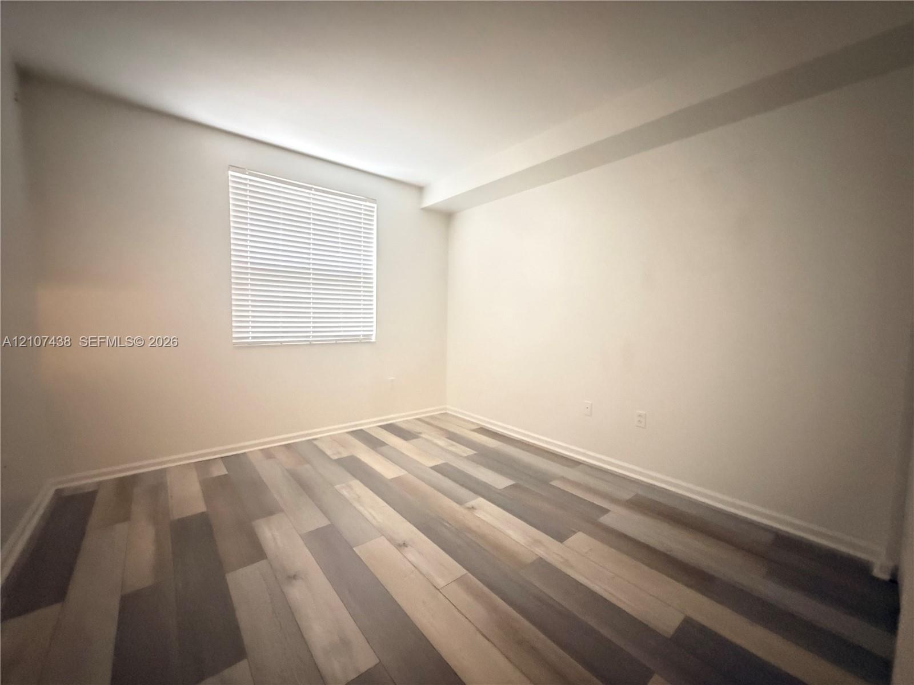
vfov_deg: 85.7
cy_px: 342
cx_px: 457
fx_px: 370
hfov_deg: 102.1
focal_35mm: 14
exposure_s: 1/17
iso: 2500
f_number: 2.2
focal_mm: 2.22
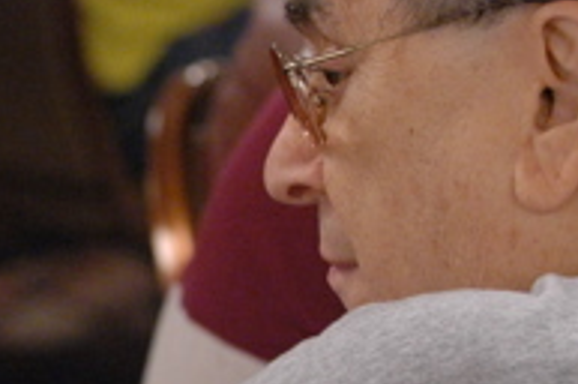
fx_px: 6091
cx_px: -187
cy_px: 339
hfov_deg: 5.4
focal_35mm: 380
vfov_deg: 3.6
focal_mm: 70
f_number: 3.5
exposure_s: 1/60
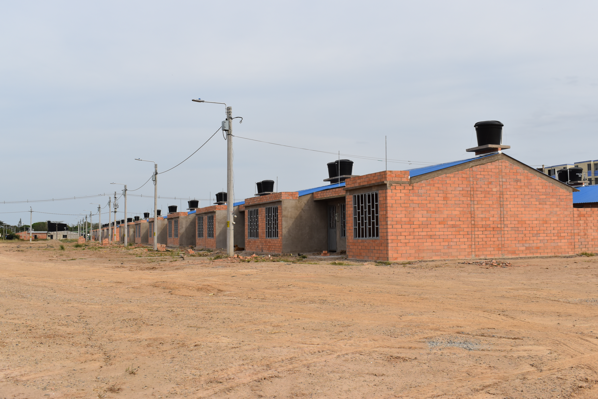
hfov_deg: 51.3
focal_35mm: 38
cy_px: 200
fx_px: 623
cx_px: 299
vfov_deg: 35.5
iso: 200
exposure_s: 1/400
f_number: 10
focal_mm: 25
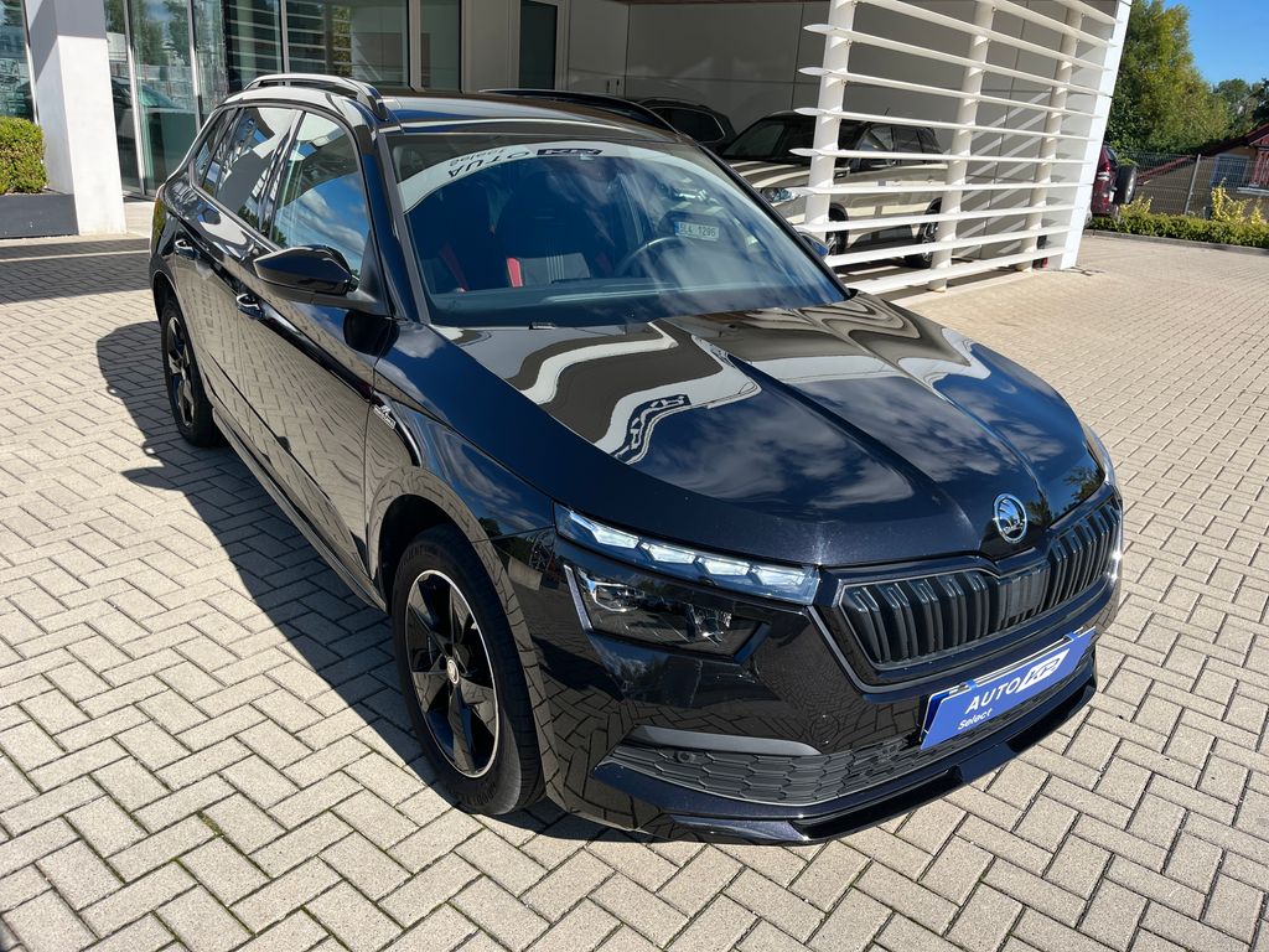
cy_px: 476
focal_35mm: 26
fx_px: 953
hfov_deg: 67.3
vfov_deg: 53.1
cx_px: 634
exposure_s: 1/2222
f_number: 1.6
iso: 50
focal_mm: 5.1
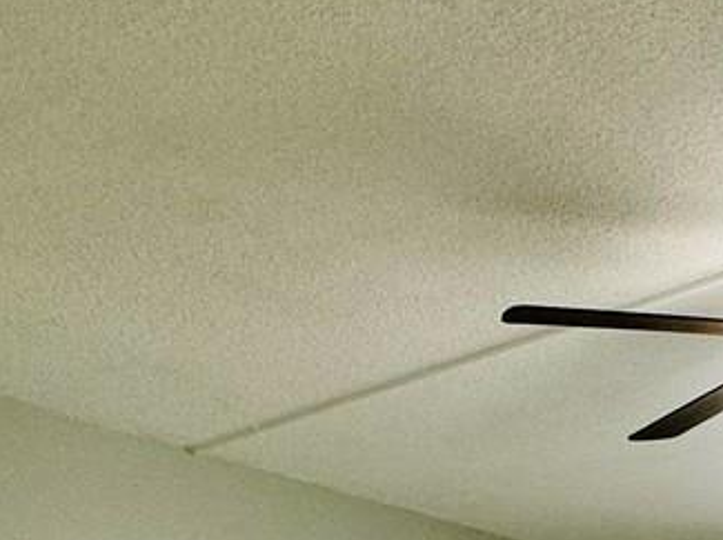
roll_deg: +0.2
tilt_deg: -4.8
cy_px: 984
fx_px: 1440
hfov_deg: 27.5
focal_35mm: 69
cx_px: 601
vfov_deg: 17.2
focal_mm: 2.22
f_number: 2.2
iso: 80
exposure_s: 1/120
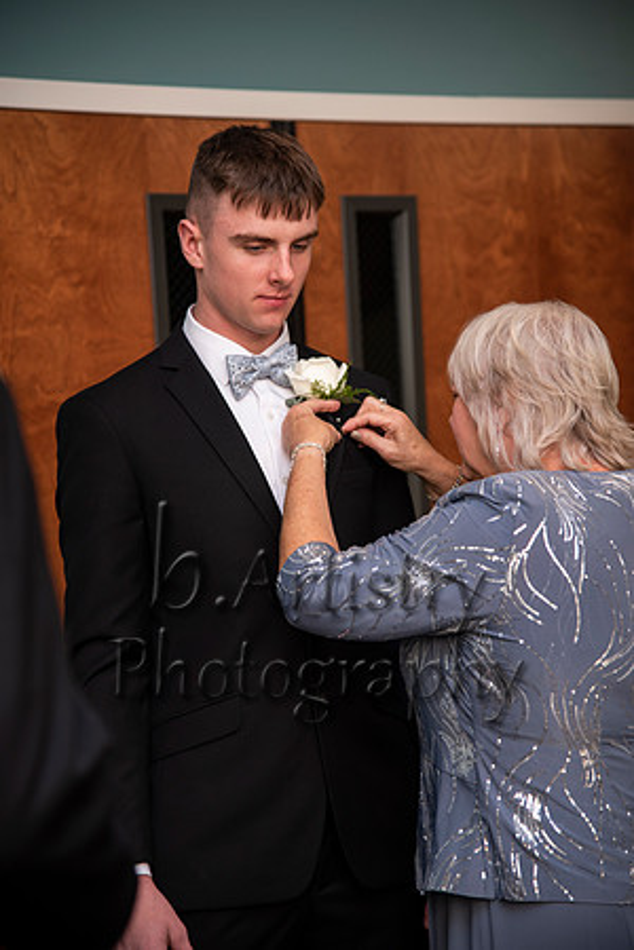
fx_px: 2641
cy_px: 475
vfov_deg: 20.4
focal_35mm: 100
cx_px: 317
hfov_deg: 13.7
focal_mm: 100
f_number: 4
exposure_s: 1/160
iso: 400
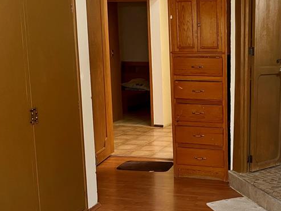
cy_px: 132
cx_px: 237
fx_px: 438
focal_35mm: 54
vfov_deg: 27.0
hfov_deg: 34.1
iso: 125
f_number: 1.8
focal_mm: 4.25
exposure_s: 1/60
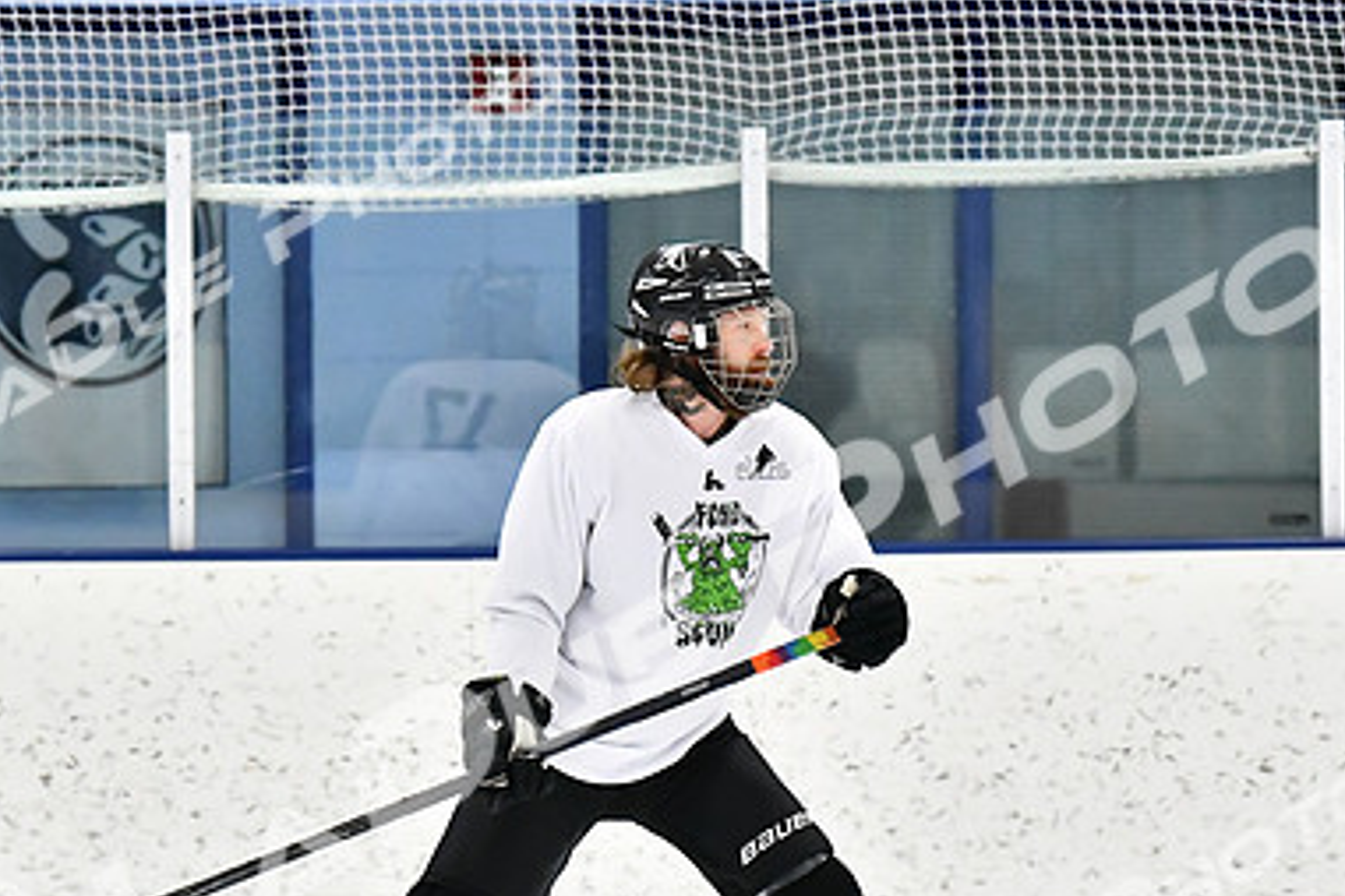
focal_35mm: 297
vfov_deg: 4.6
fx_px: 11095
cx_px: 565
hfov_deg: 6.9
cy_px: 665
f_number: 3.2
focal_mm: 130
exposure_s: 1/1250
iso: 6400
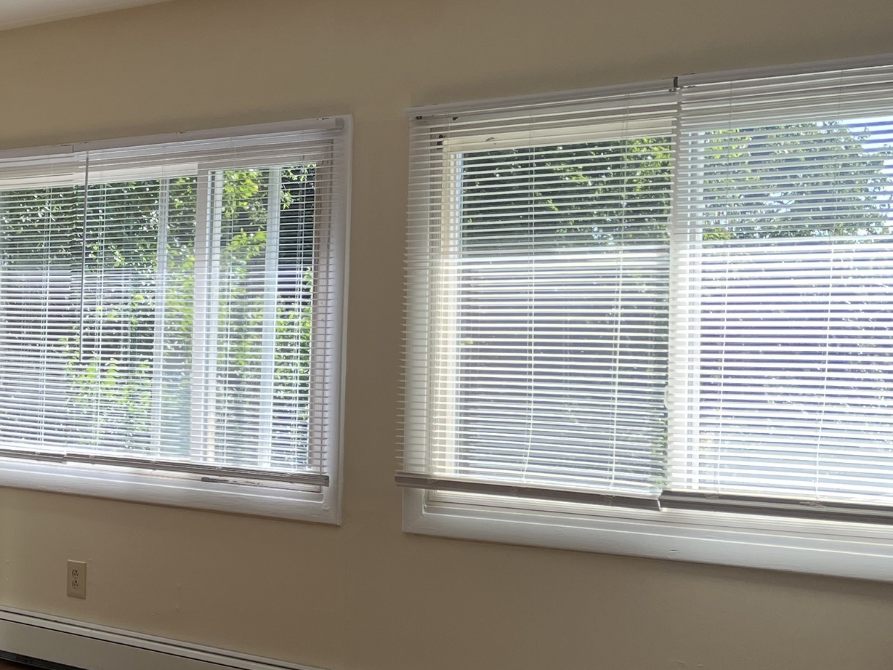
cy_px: 347
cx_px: -194
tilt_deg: -0.6
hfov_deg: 26.4
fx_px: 1677
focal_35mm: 65
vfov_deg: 22.6
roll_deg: -1.3
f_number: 1.6
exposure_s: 1/363
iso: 50
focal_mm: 5.1
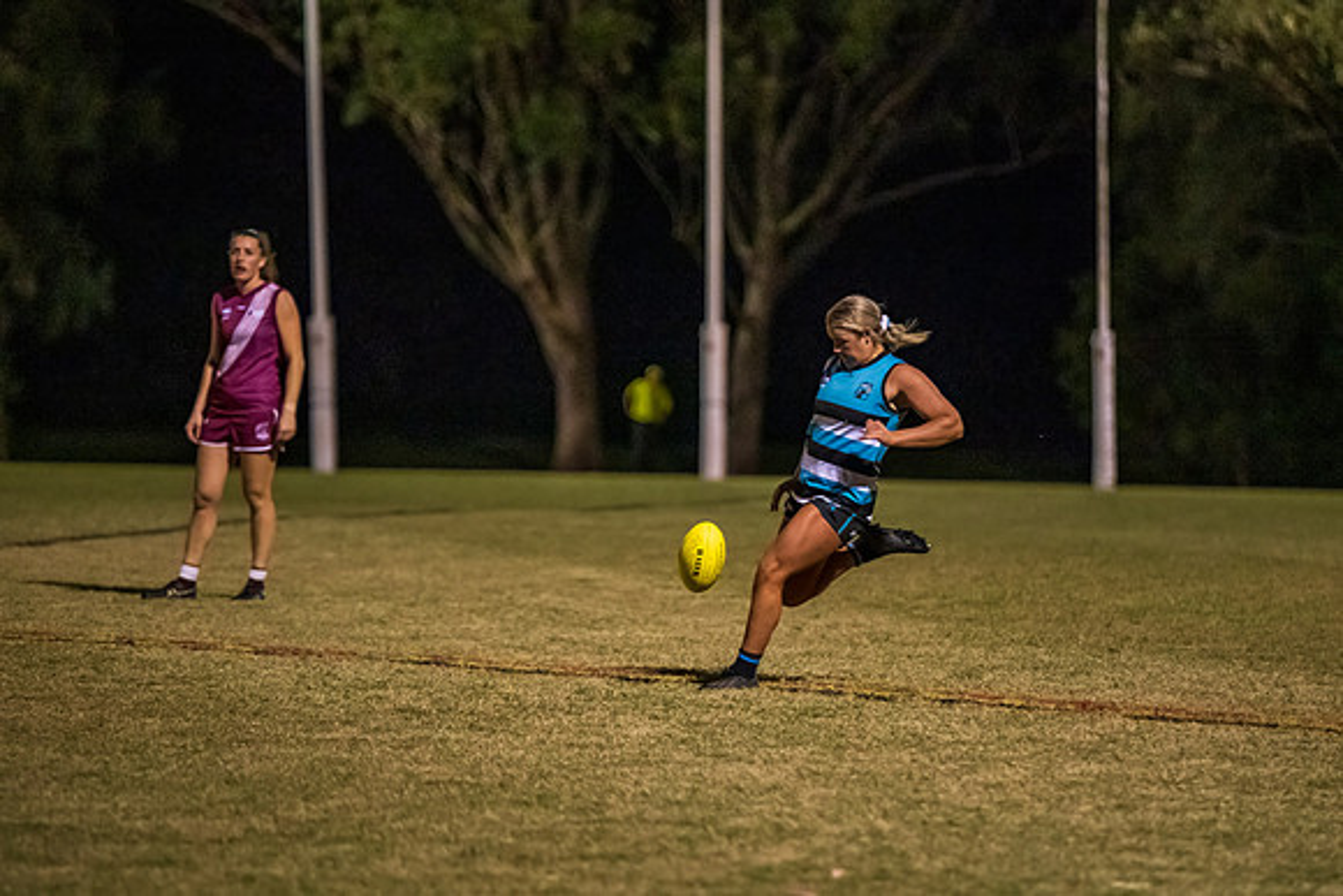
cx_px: 751
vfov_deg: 5.6
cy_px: 466
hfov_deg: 8.4
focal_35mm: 246
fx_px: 9184
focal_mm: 200
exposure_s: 1/800
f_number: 2.8
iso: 6400
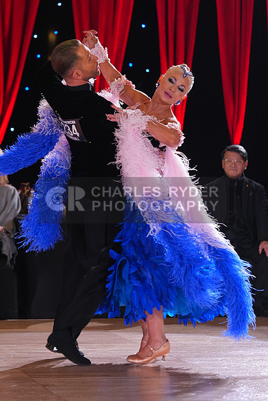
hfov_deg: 8.7
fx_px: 1763
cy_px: 200
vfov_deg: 13.0
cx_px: 134
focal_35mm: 158
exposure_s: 1/250
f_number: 4
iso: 2500
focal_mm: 158
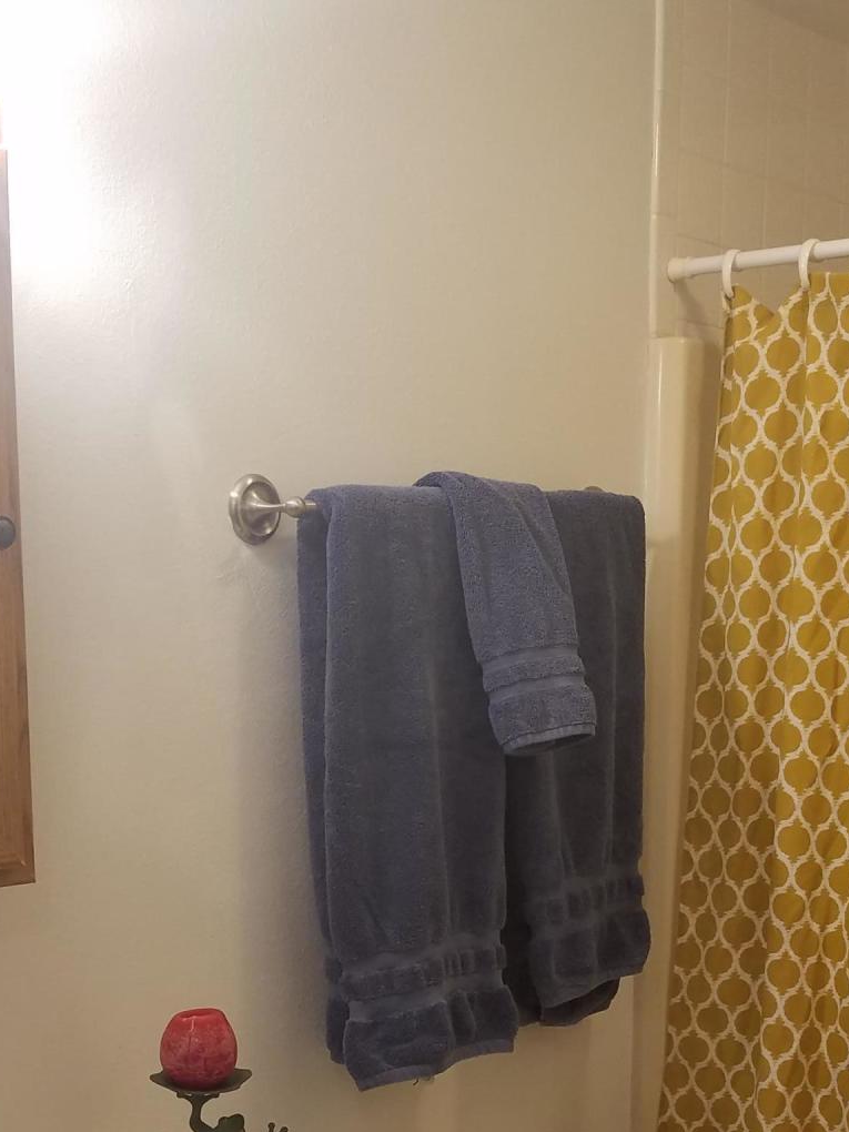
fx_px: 1668
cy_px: 949
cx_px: 427
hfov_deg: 28.6
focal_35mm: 51
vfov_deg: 35.9
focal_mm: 4.2
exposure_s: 1/60
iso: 100
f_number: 1.7
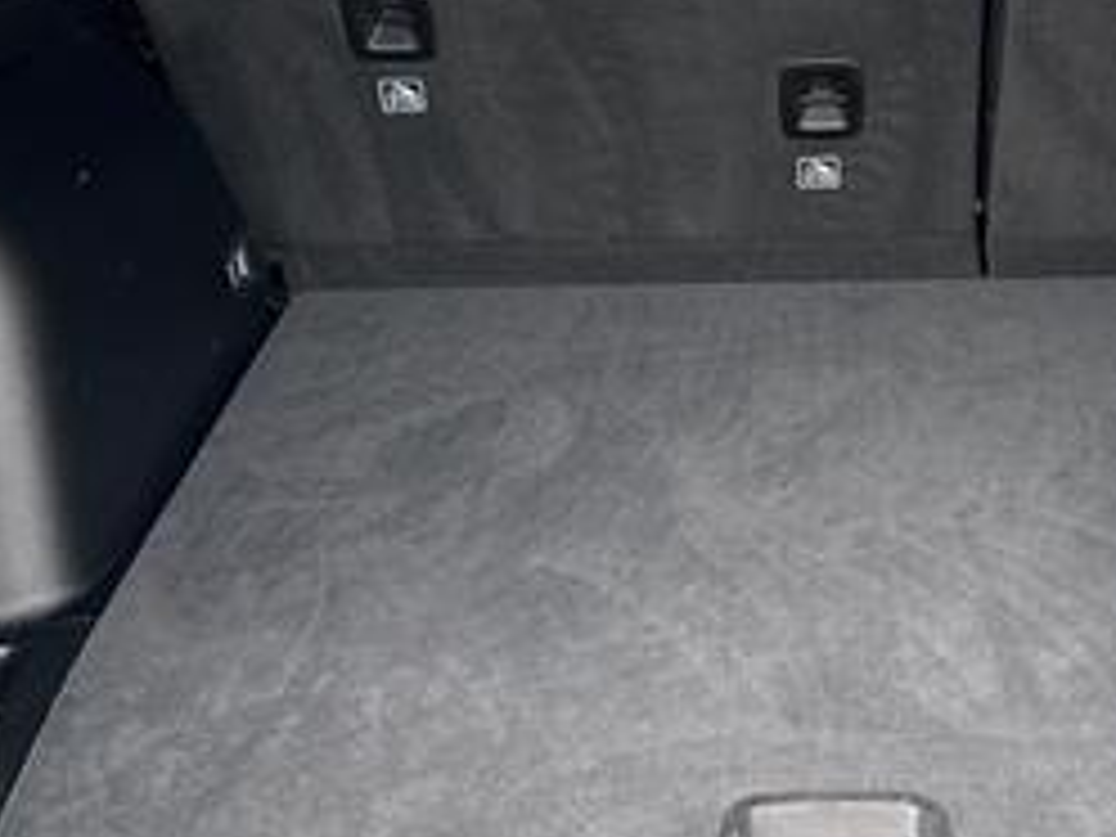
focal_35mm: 62
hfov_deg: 30.7
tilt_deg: -19.7
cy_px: 189
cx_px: 824
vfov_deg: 23.4
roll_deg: +1.6
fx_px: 1999
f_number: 1.78
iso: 200
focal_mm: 6.76
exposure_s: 1/190
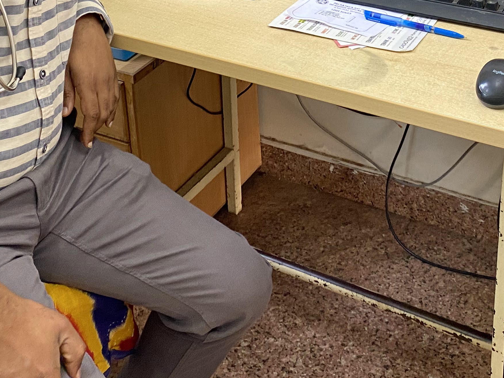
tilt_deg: -18.7
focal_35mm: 60
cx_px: 244
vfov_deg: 22.8
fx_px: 874
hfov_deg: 32.2
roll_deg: +2.9
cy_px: -55
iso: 100
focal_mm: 4.25
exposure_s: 1/50
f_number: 1.8
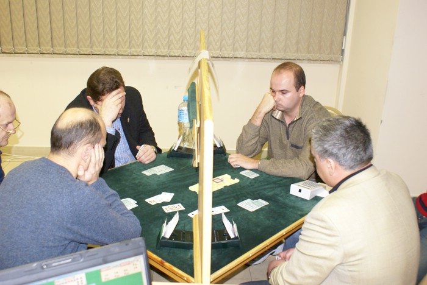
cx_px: 214
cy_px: 142
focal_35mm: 39
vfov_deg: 34.3
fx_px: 463
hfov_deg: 49.5
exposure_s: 1/20
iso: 800
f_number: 5.6
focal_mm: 26
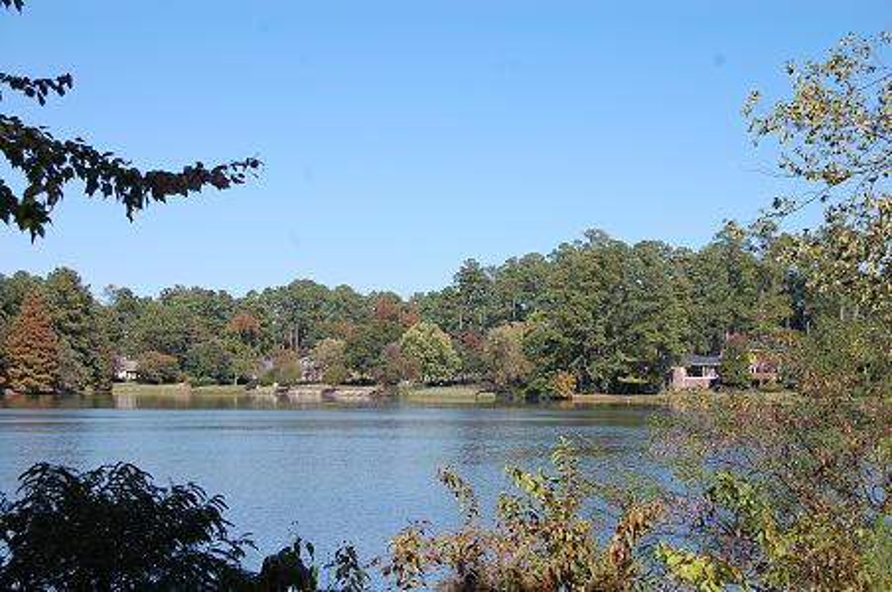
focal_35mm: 57
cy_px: 296
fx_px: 1410
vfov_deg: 23.7
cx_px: 446
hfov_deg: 35.1
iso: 200
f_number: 9
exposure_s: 1/320
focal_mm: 38
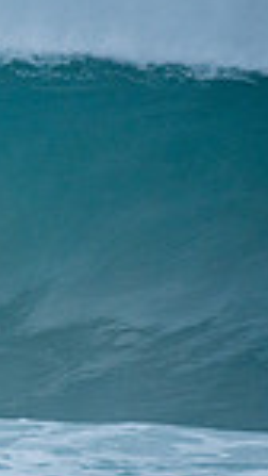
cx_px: -542
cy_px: 168
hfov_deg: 0.6
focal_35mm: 2169
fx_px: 27355
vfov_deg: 1.0
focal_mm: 500
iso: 220
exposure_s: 1/1000
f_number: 5.6
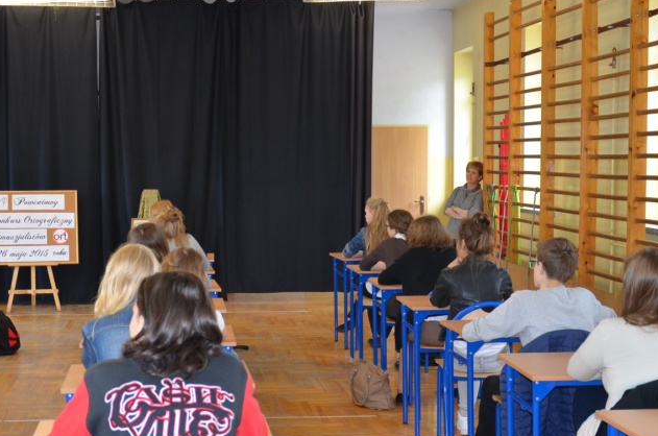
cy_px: 235
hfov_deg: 32.5
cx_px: 178
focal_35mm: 61
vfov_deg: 22.2
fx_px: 1109
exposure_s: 1/60
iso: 450
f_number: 4
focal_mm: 25
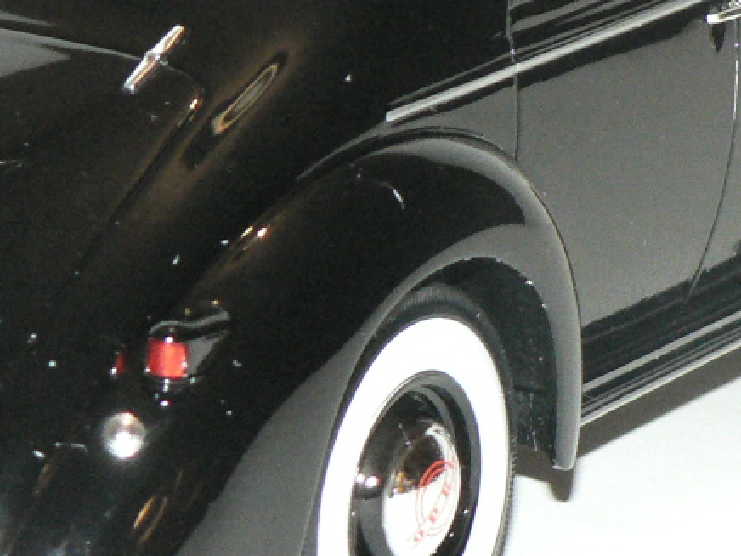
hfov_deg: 8.2
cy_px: 60
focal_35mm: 241
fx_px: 5159
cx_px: 263
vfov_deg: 6.2
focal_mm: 13.7
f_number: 3.2
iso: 400
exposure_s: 1/60
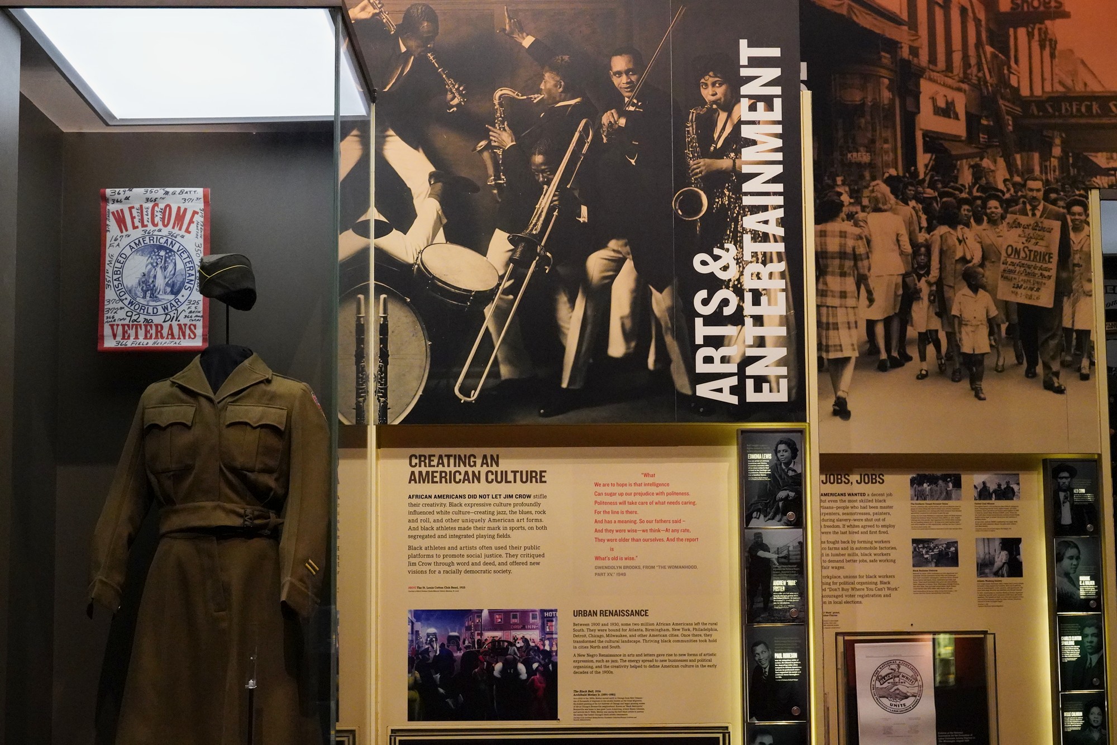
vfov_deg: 36.9
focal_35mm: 36
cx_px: 558
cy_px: 372
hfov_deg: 53.1
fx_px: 1117
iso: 10000
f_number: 8
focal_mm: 36
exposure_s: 1/80
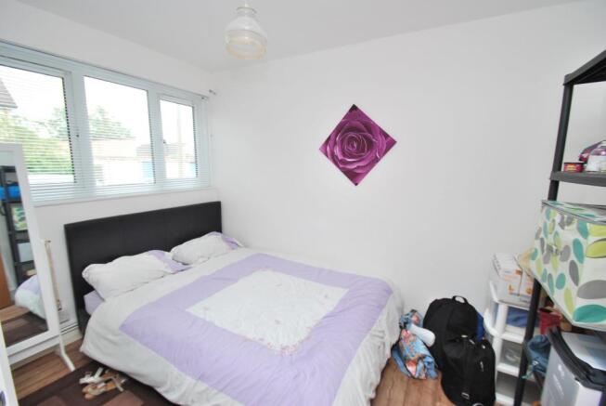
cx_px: 303
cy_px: 203
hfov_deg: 100.3
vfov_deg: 77.5
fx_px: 253
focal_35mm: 15
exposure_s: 1/125
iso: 200
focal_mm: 10
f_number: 5.6
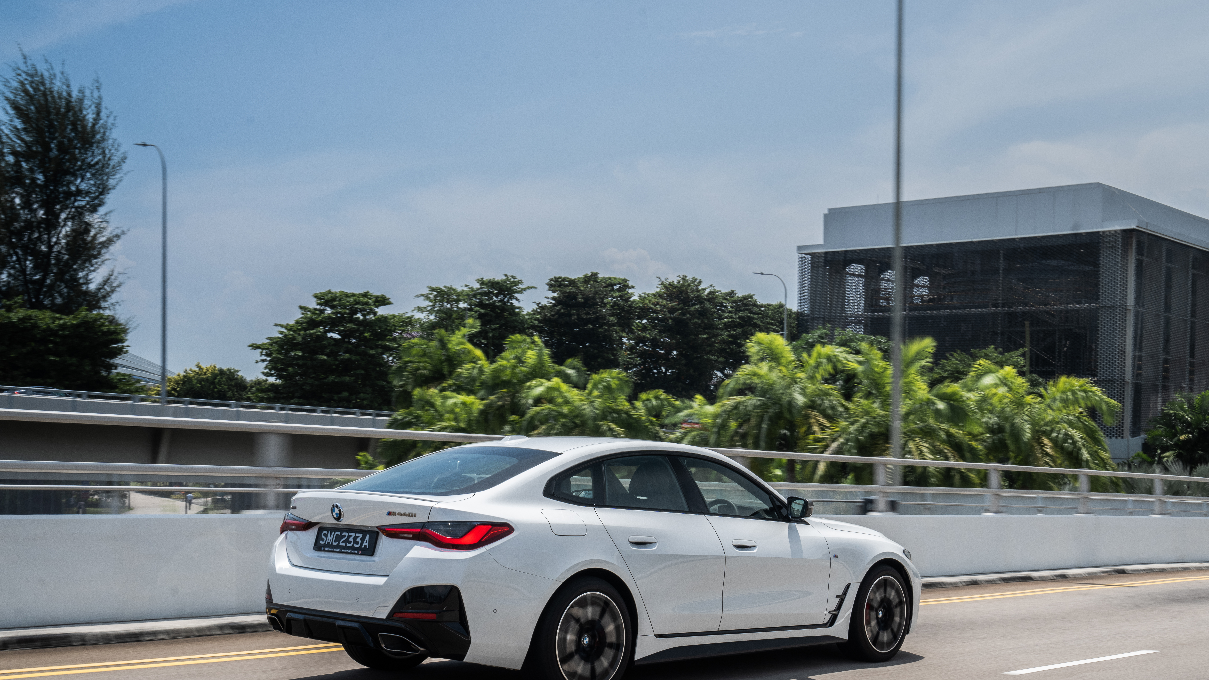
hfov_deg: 46.4
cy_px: 447
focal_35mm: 44
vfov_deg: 27.0
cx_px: 644
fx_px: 1411
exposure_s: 1/80
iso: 200
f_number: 14
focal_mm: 36
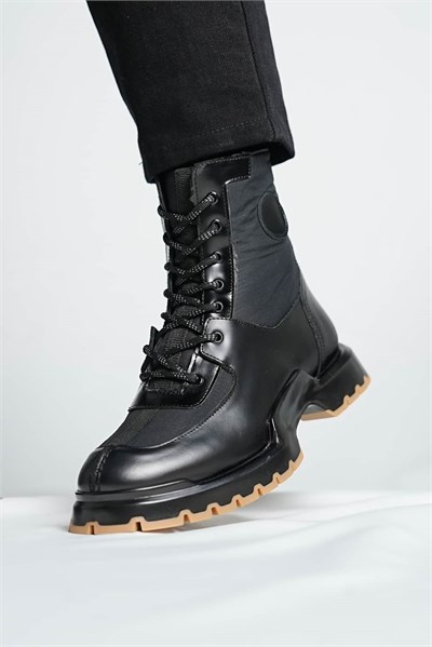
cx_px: 216
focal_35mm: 75
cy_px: 324
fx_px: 1348
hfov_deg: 18.2
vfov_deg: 27.0
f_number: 3.5
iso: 1000
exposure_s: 1/160
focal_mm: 50
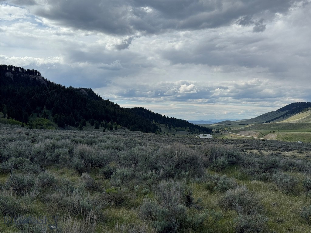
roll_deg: -1.0
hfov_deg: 39.7
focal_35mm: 48
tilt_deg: -0.5
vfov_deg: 30.3
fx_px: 431
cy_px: 116
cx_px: 156
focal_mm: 6.76
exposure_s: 1/7092
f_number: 1.78
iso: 64
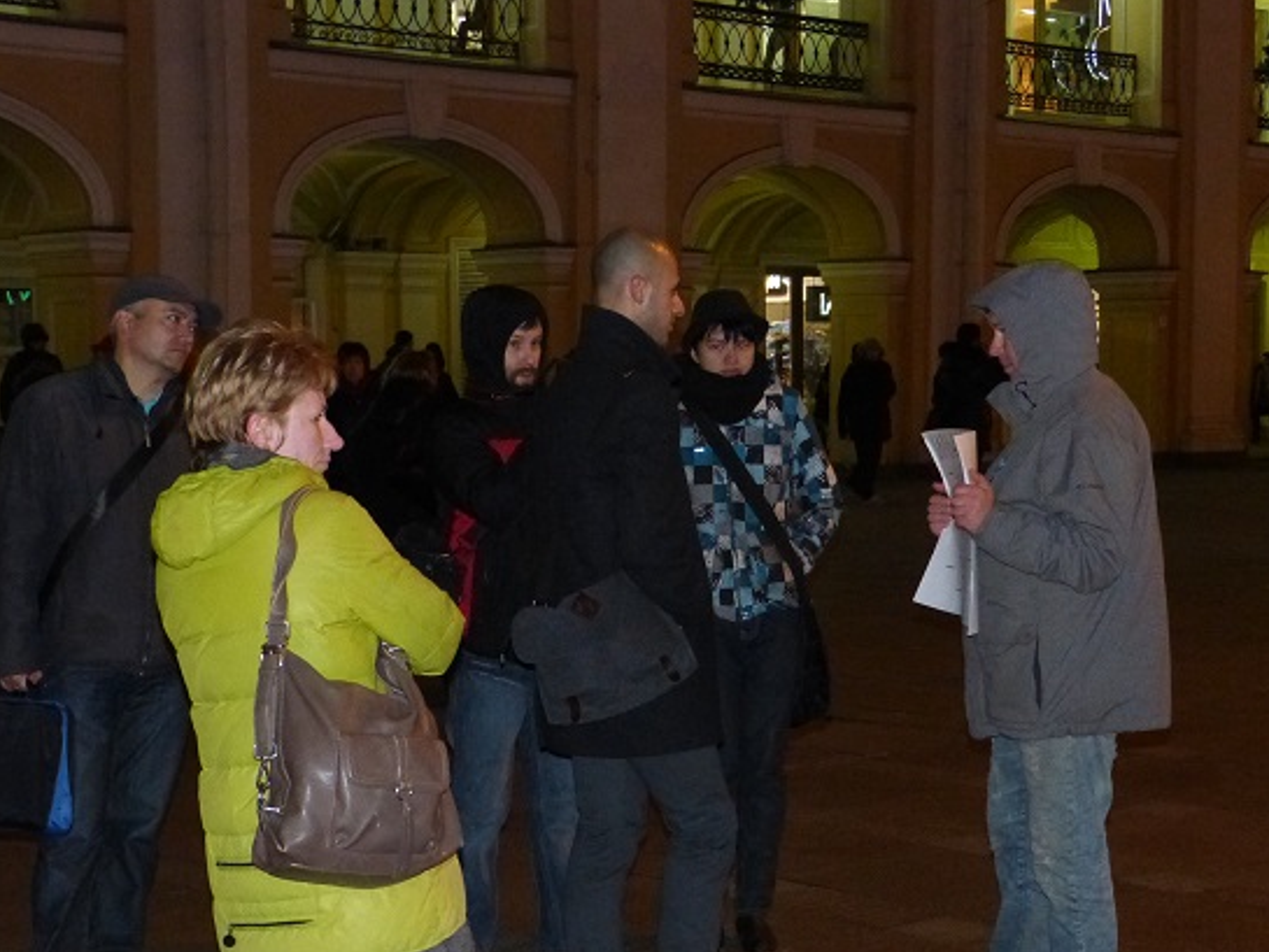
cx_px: 757
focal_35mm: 70
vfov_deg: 21.0
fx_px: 2567
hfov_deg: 27.7
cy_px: 619
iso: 800
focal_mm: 9.4
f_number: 3.2
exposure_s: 1/60
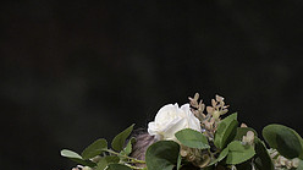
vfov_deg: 1.6
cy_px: 353
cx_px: 148
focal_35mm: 736
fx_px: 5908
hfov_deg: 2.9
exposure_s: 1/250
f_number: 3.5
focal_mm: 200
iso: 1600
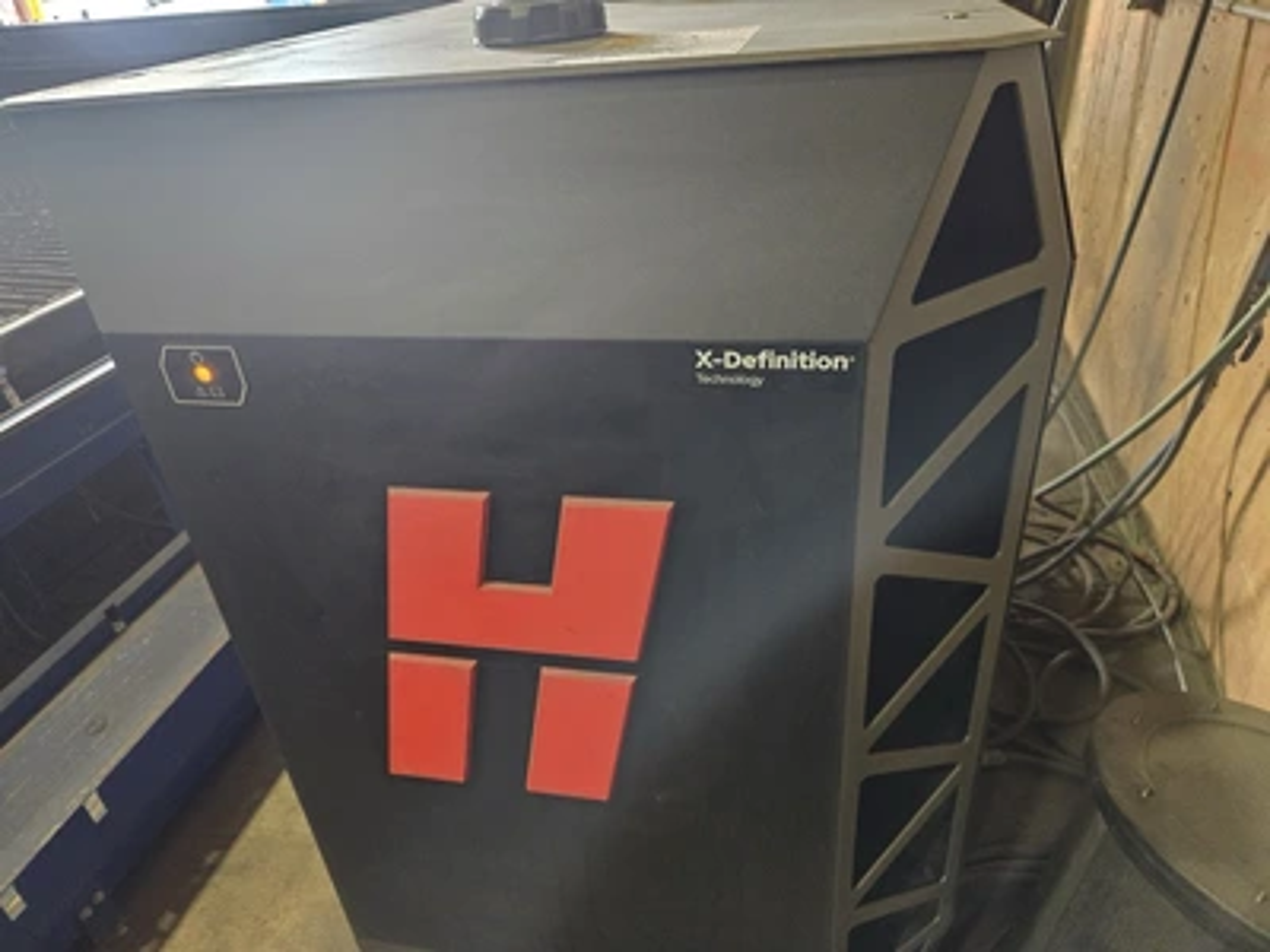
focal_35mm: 23
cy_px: 476
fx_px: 844
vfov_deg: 58.9
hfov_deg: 73.9
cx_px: 635
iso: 1000
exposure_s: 1/60
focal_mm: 5.4
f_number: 1.8
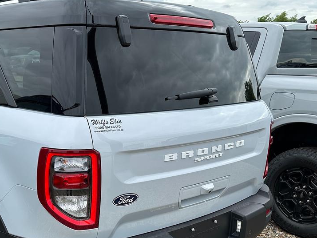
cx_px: 80
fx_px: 394
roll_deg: +0.0
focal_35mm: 43
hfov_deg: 42.5
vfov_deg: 33.3
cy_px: 162
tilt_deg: -15.3
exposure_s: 1/2028
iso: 80
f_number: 1.78
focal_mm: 6.86
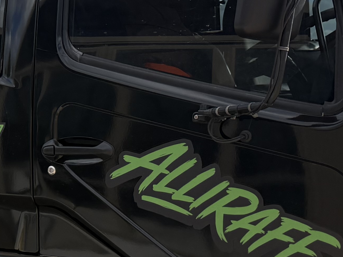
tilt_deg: -4.8
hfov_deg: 17.5
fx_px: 1040
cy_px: 182
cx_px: -106
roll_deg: +0.4
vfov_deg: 14.1
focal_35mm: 105
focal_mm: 6.76
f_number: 1.78
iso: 125
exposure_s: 1/5319
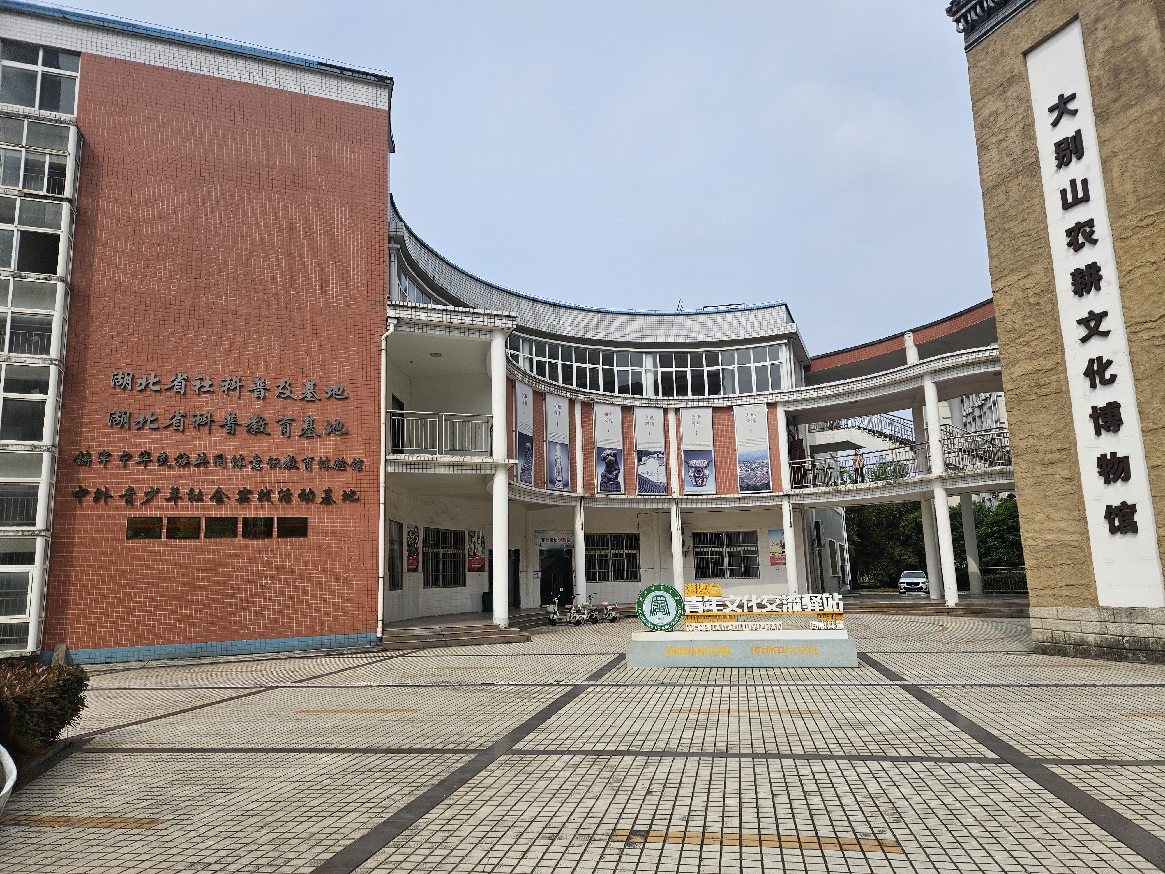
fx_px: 774
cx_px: 582
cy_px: 437
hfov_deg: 73.9
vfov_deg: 58.9
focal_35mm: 23
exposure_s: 1/2760
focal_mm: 5.4
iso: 25
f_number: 1.8
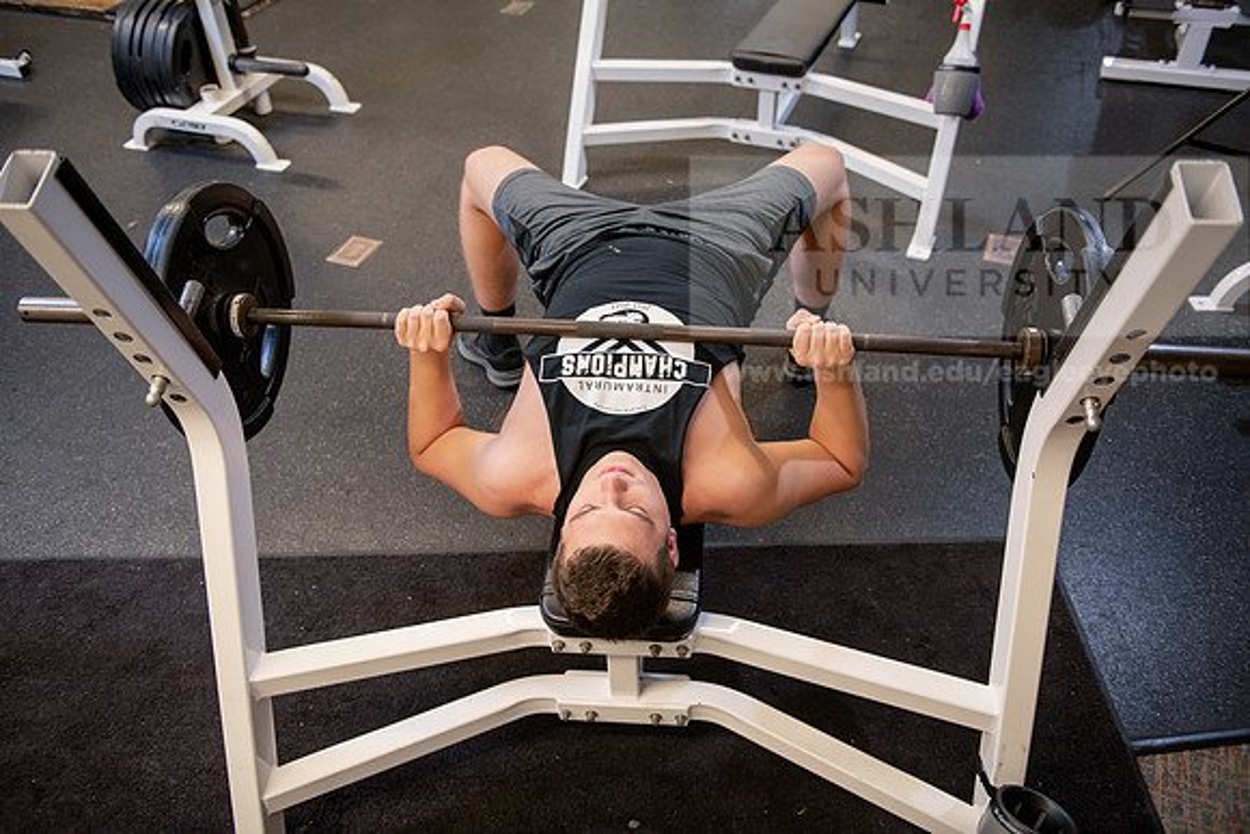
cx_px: 625
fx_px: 1007
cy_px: 417
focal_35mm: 29
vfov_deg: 45.0
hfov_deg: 63.6
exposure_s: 1/200
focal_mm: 29
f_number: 3.2
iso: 1000
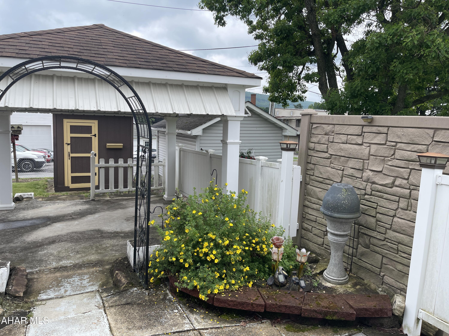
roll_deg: -1.9
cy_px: 168
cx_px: 224
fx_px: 324
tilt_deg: -7.7
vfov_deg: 54.9
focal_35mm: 25
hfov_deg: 69.4
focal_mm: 5.1
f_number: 1.6
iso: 32
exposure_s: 1/1130
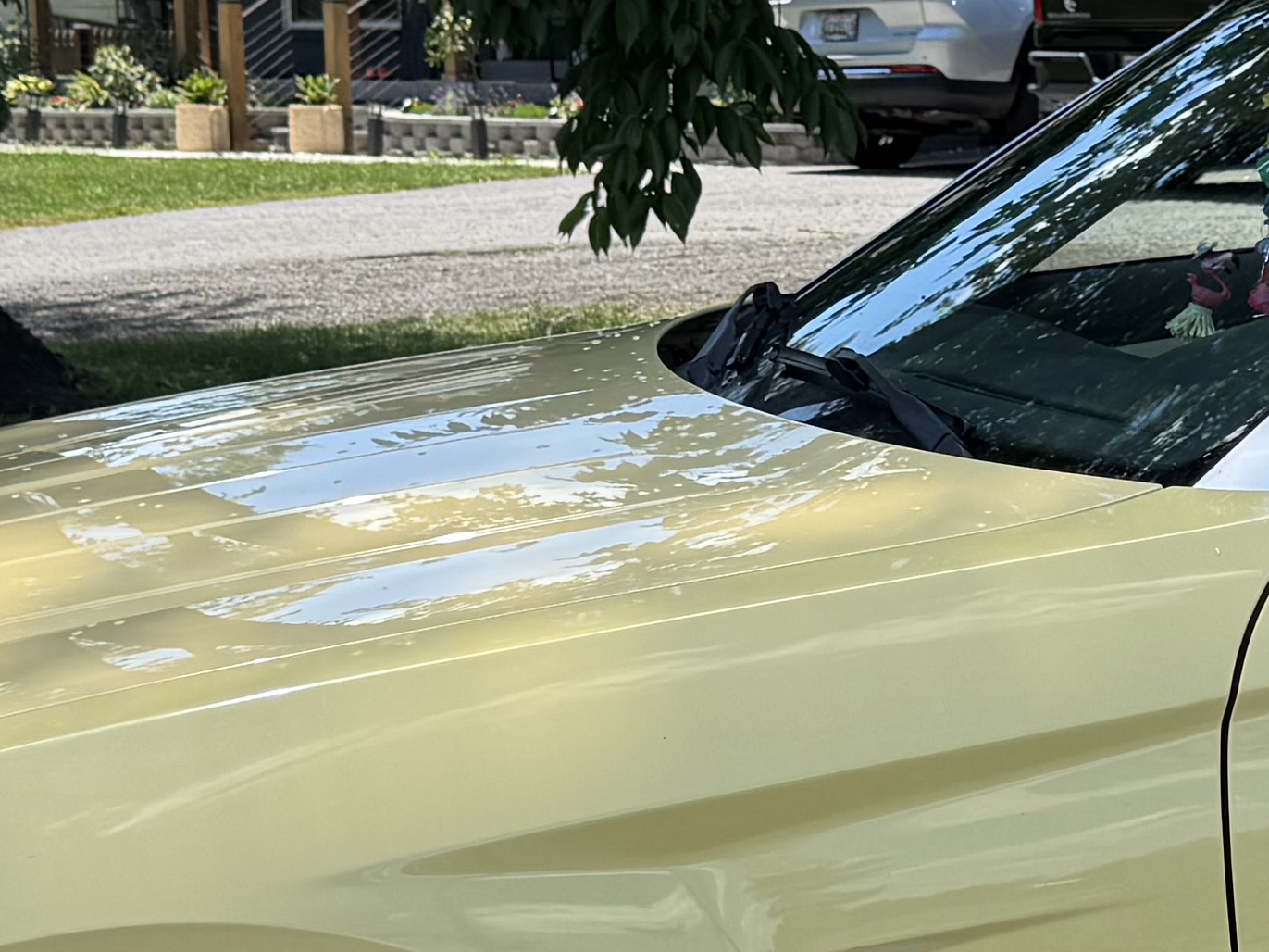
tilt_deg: -12.3
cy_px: 995
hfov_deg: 19.2
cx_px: 1210
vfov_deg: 14.5
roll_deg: -0.7
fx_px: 3666
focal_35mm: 100
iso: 80
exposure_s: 1/1493
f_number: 1.78
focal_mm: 6.76
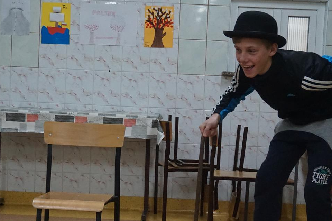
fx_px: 691
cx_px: 172
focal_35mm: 75
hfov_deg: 27.0
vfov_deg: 18.1
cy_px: 144
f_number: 5
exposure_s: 1/125
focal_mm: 32
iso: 3200
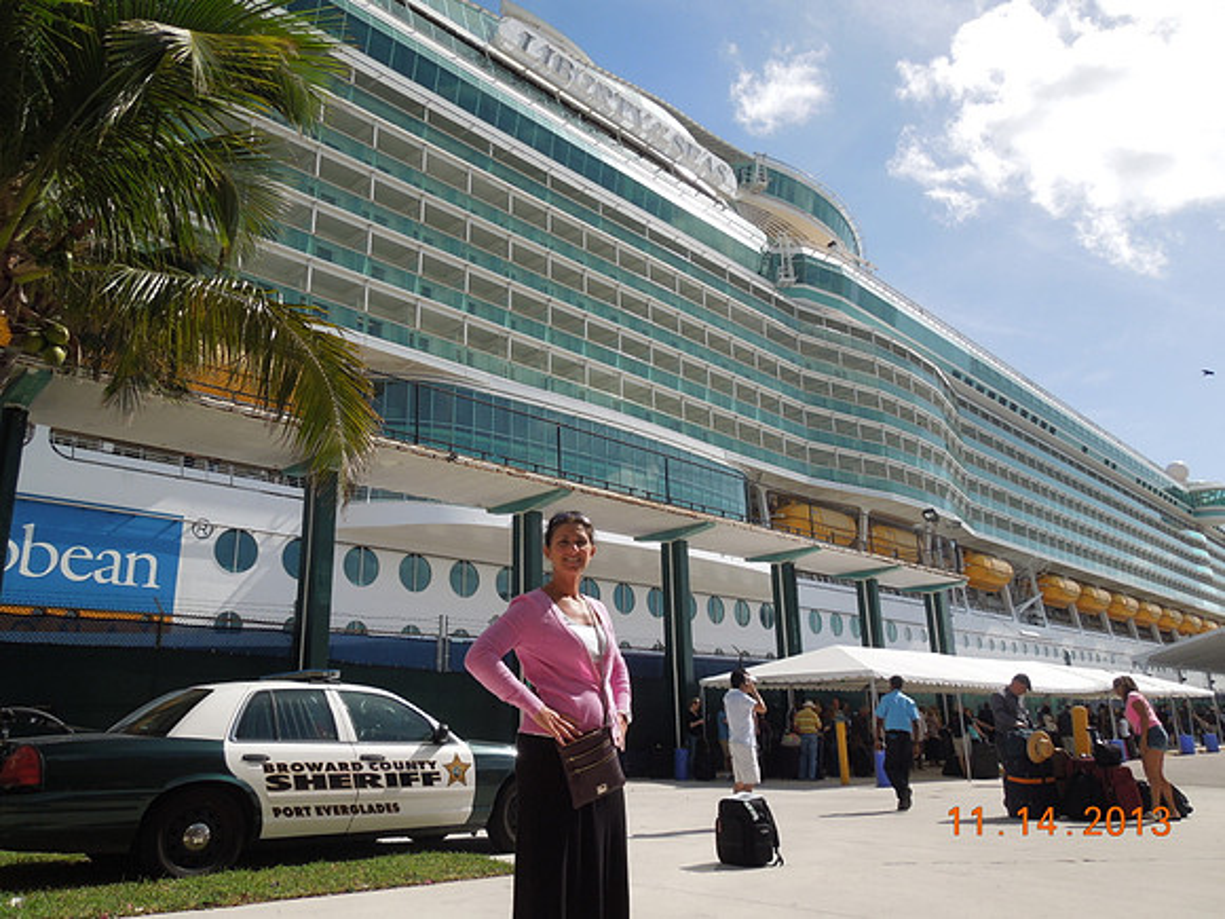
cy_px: 460
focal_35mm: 25
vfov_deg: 54.9
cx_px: 612
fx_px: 885
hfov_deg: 69.4
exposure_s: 1/500
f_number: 6.6
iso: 100
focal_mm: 4.5
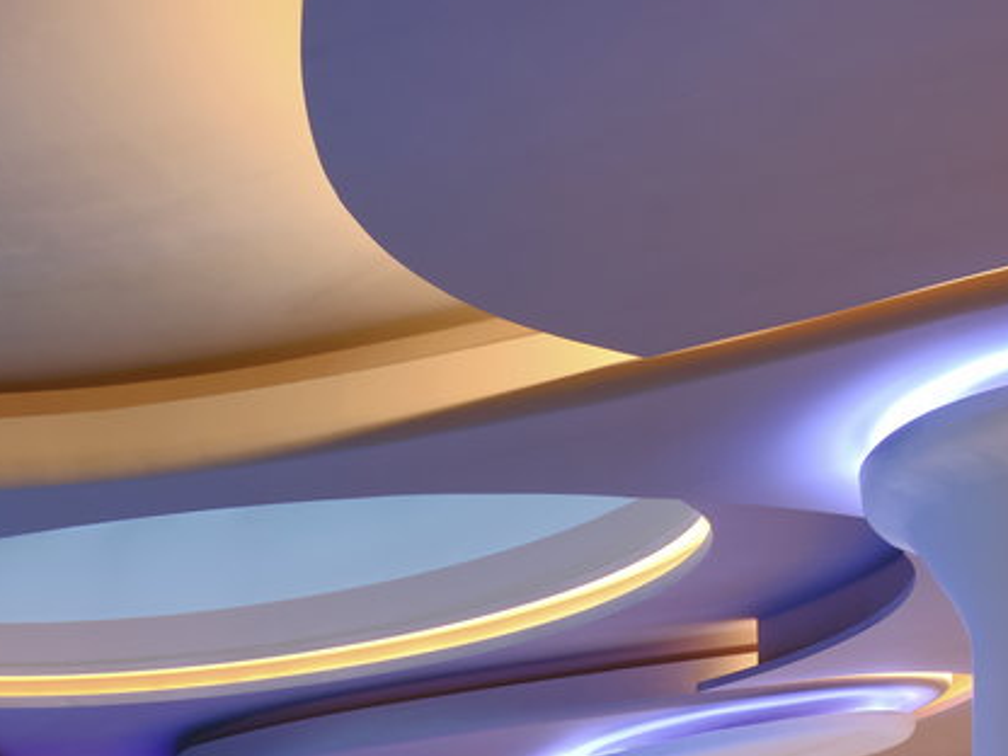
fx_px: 1864
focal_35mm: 64
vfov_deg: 21.6
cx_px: -637
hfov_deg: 22.6
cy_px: 853
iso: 100
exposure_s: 1.5
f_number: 16
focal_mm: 17
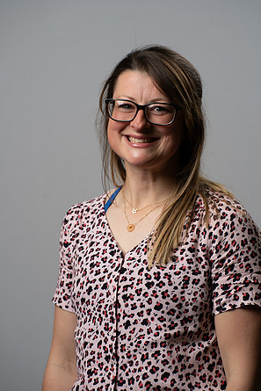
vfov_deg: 11.3
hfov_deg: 7.6
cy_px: 197
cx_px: 131
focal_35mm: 182
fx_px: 1978
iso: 160
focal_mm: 180
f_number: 7.1
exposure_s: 1/160
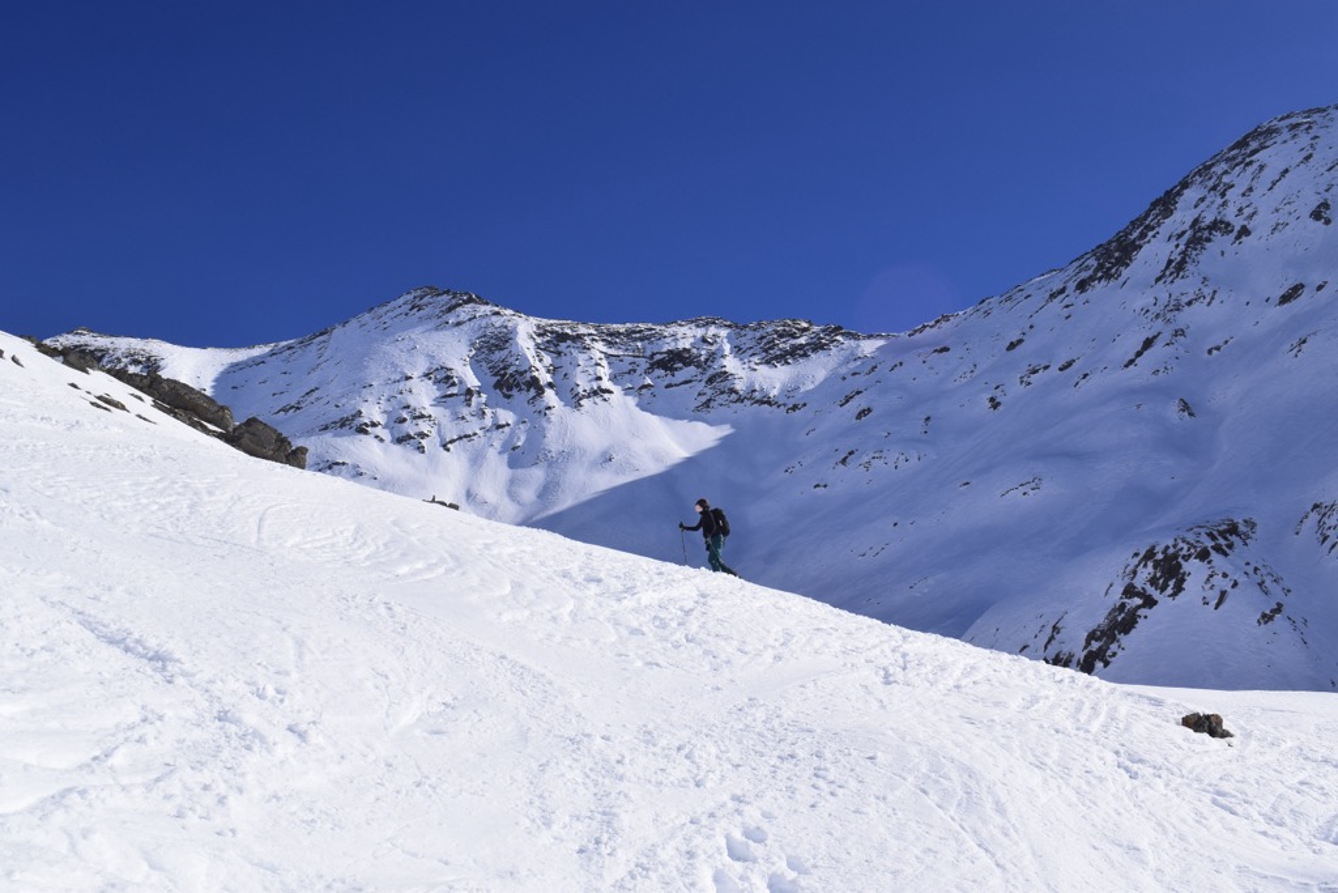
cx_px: 669
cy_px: 446
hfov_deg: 49.5
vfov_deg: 34.2
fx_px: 1450
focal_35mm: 39
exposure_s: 1/640
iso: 200
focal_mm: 26
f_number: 11
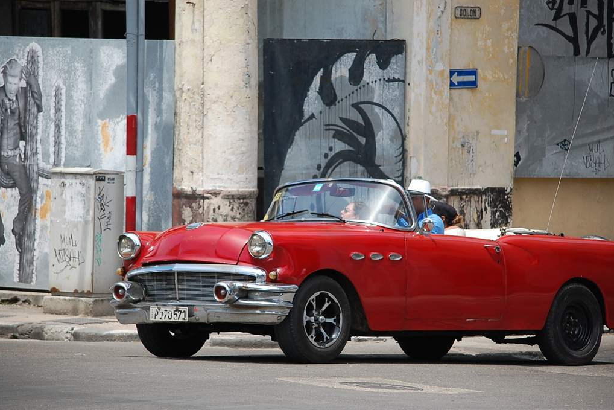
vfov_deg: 6.8
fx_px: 3471
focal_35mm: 204
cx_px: 307
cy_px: 205
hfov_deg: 10.1
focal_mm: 135
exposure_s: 1/1600
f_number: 5
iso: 400
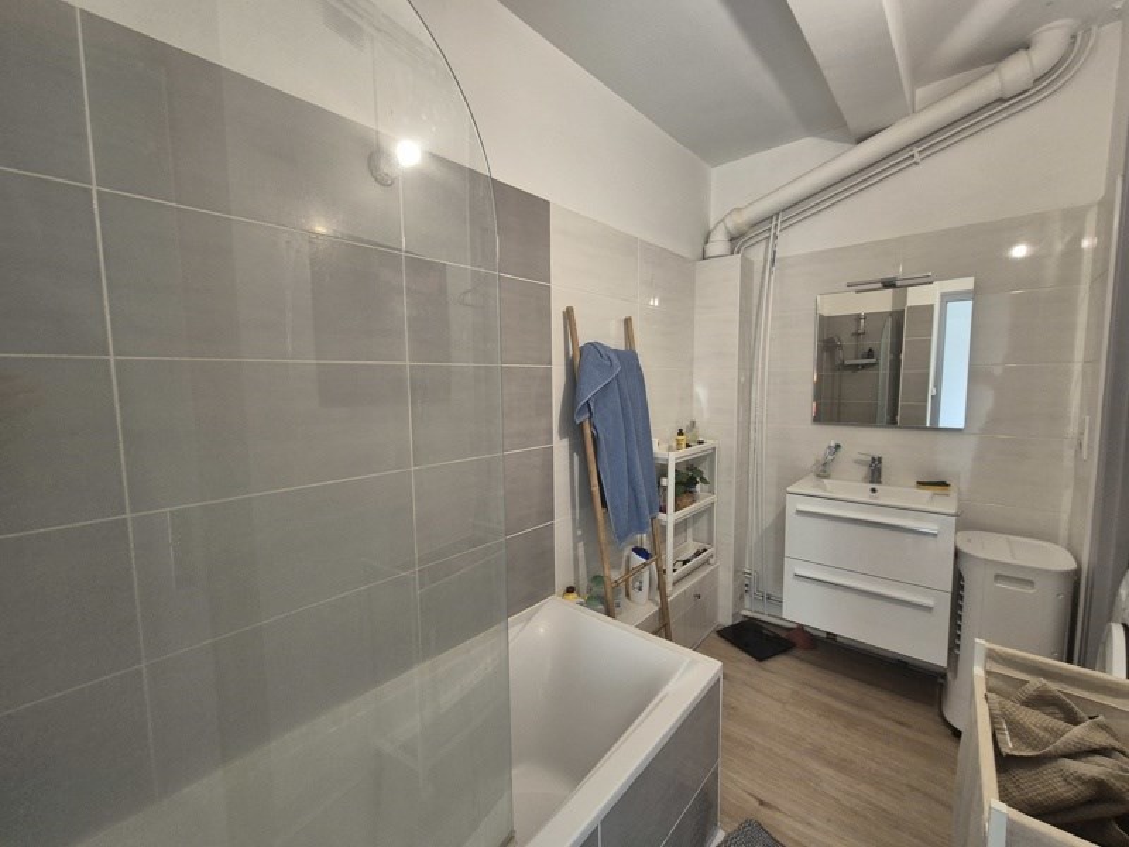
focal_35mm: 13
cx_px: 564
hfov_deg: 106.2
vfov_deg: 89.9
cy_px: 424
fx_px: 424
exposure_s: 1/50
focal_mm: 2.2
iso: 320
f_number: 2.2
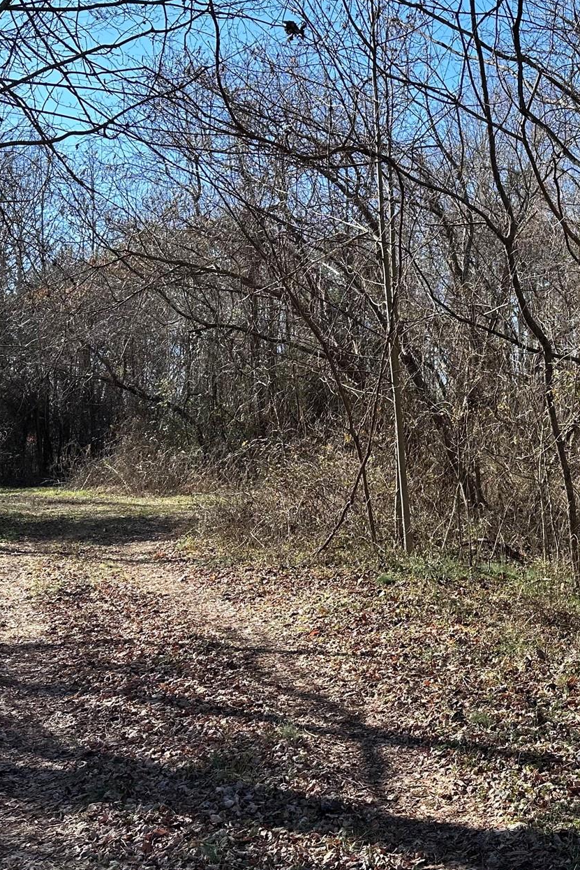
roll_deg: +0.9
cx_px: 522
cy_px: 422
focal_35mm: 41
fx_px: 991
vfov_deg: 47.4
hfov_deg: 31.1
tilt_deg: +0.5
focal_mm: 6.86
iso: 80
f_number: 1.78
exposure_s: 1/1131
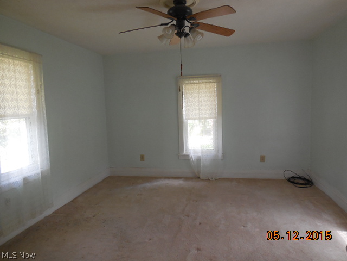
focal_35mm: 25
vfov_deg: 54.9
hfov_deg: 69.4
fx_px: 251
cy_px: 130
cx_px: 174
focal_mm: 4.5
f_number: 3.1
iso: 400
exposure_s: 1/60
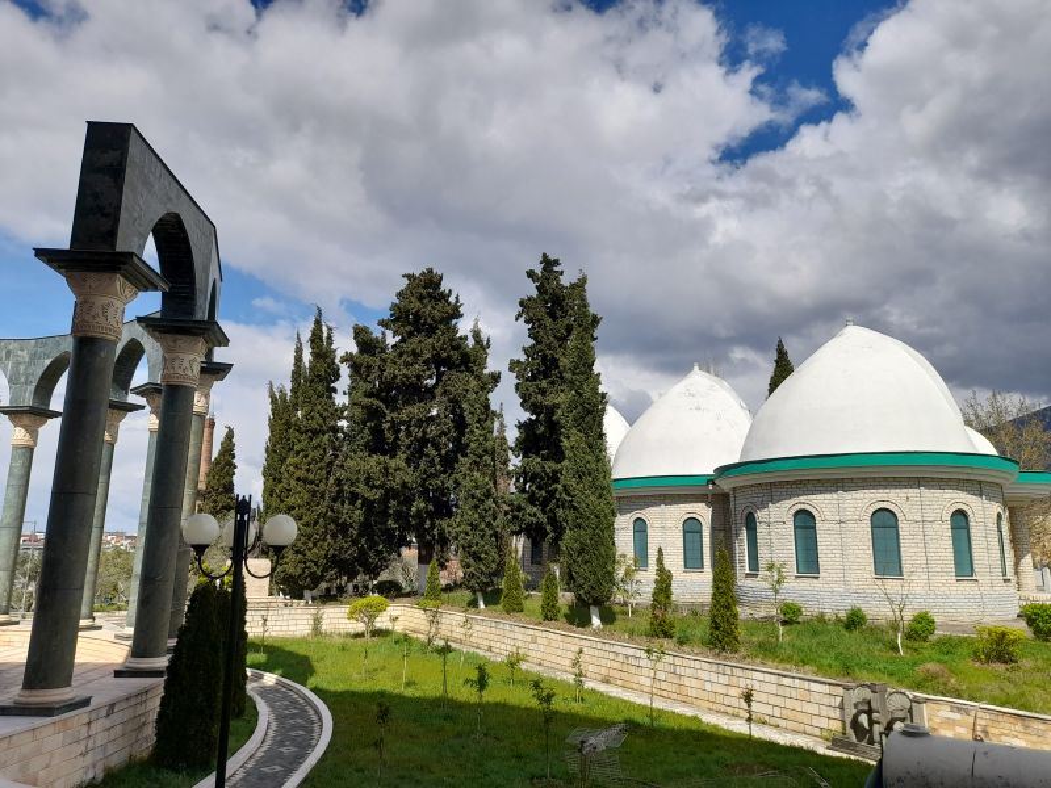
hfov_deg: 69.4
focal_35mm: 25
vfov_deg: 54.9
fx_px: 759
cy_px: 394
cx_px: 526
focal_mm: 4.6
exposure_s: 1/1508
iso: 20
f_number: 2
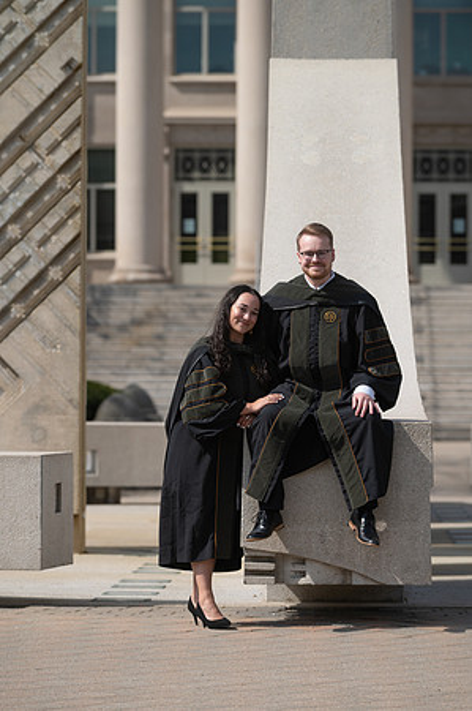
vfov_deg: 10.3
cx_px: 236
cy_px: 356
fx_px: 3942
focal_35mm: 200
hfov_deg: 6.9
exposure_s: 1/800
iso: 125
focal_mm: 200
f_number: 4.5
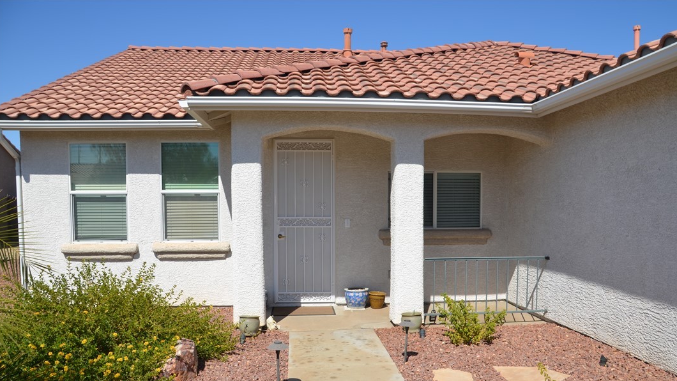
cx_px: 341
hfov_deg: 66.1
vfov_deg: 40.0
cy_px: 229
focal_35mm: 29
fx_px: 521
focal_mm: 18
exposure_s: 1/320
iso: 100
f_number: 9
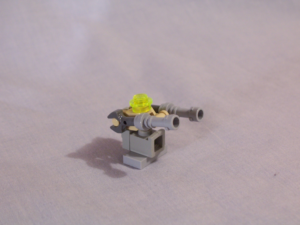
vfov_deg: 17.2
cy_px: 112
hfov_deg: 22.8
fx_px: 745
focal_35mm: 86
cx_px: 150
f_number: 3.4
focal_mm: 14.7
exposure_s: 1/8
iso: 140
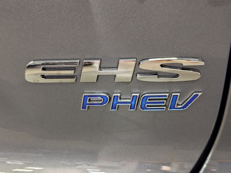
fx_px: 307
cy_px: 86
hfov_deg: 41.2
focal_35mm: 46
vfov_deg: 31.5
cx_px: 116
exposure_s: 1/25
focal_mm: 6.19
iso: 1250
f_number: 1.65
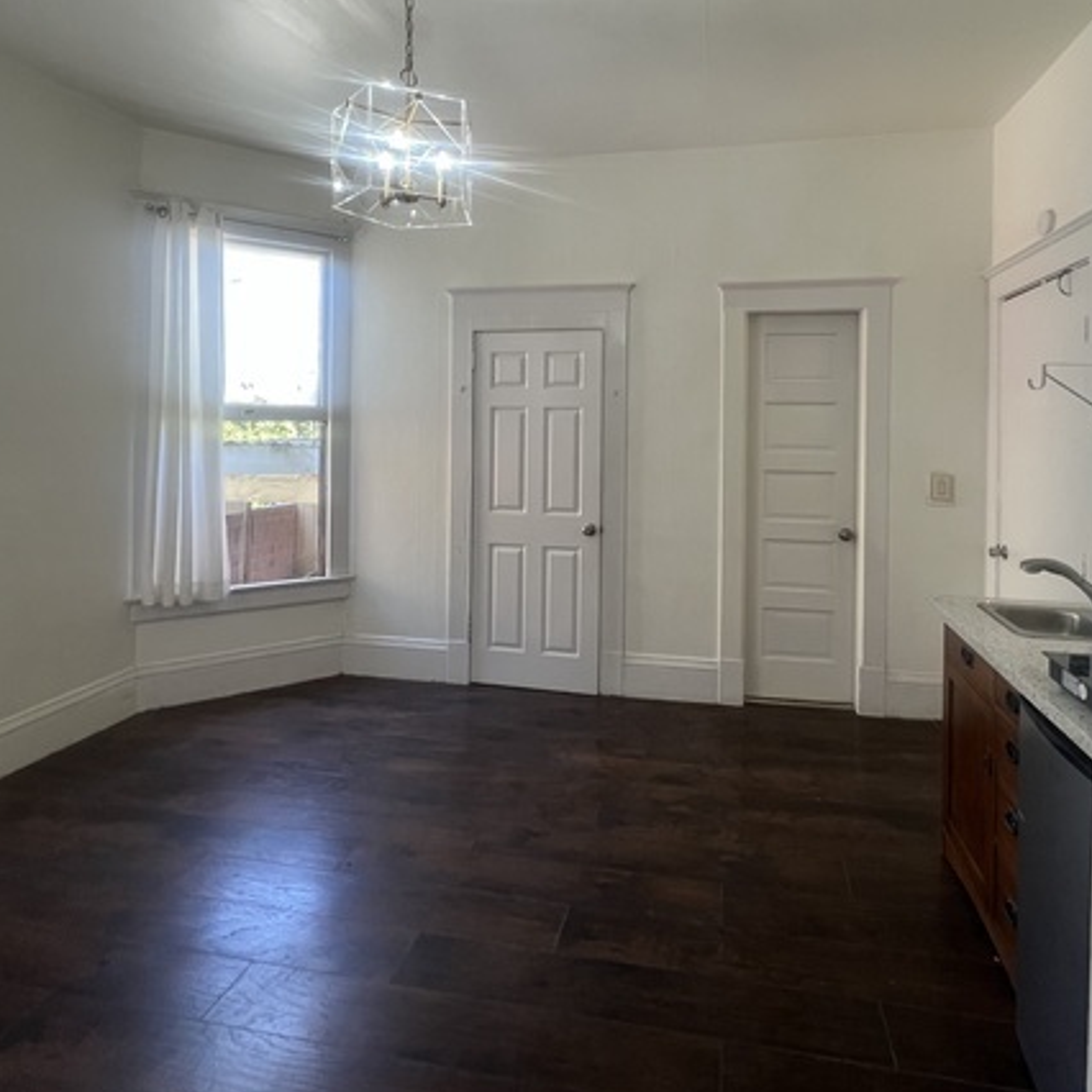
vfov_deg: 79.5
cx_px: 600
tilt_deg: -0.4
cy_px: 424
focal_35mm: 18
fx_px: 642
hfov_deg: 80.5
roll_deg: -0.5
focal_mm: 1.57
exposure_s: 1/120
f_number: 1.8
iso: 250
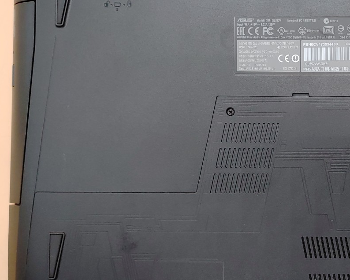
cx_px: 304
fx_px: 477
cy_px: 152
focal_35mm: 46
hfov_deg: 38.0
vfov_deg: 32.8
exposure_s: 1/75
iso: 50
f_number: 1.8
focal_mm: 4.36
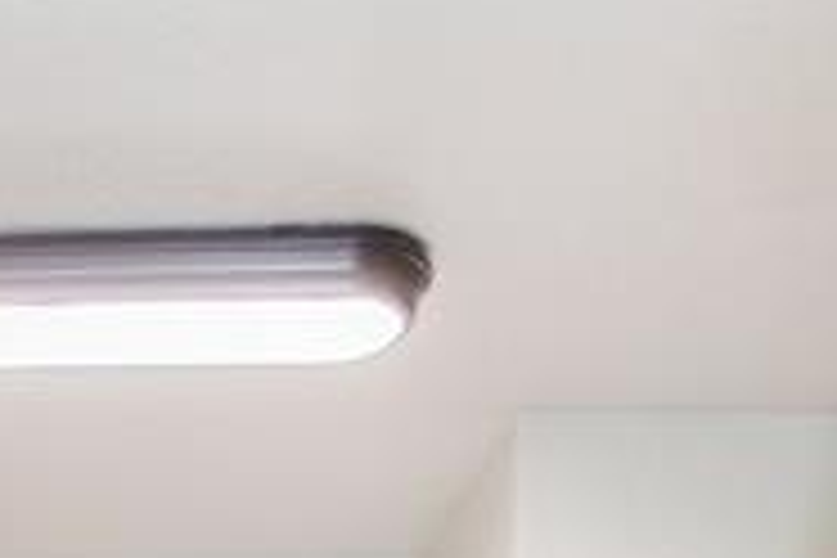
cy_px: 1215
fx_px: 2302
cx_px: -94
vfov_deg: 11.9
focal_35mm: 99
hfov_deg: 19.7
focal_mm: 12
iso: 500
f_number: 2.8
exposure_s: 1/200
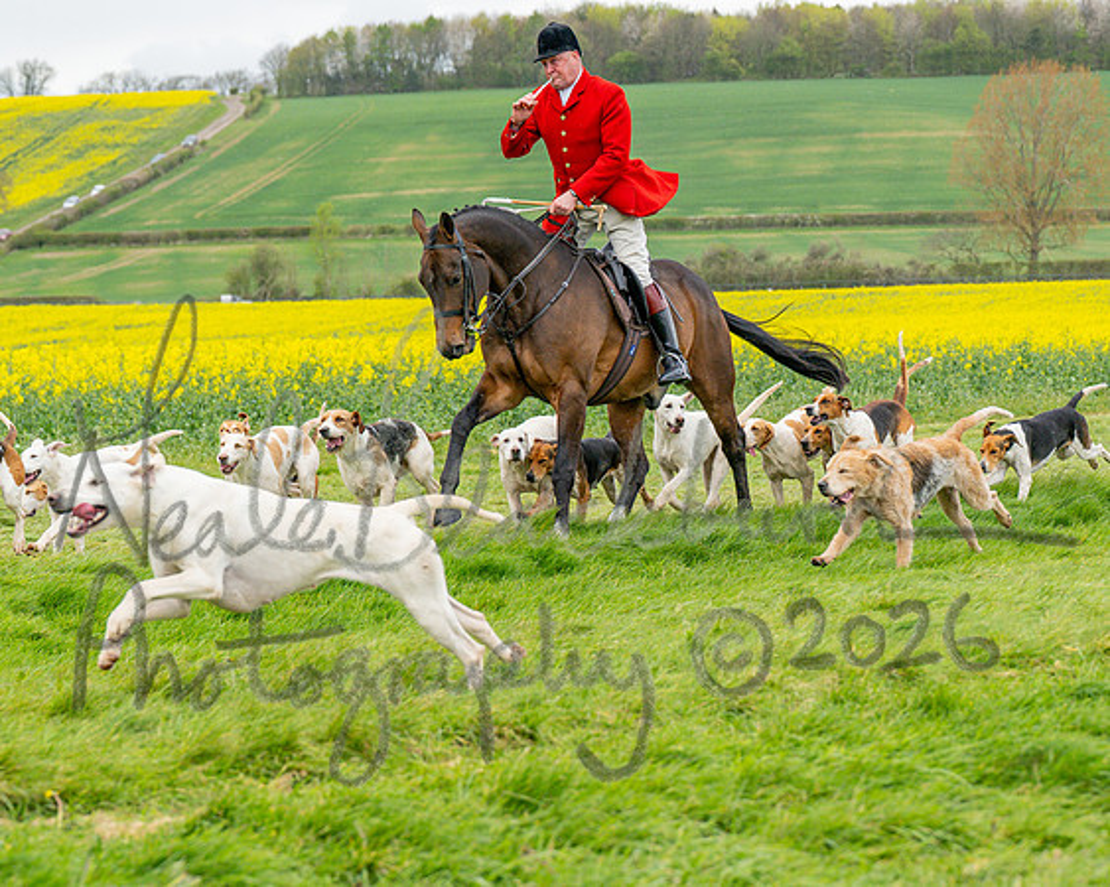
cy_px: 493
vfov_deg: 11.7
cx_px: 646
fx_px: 4318
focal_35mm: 131
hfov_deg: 14.6
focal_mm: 70
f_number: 4
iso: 400
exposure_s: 1/1600
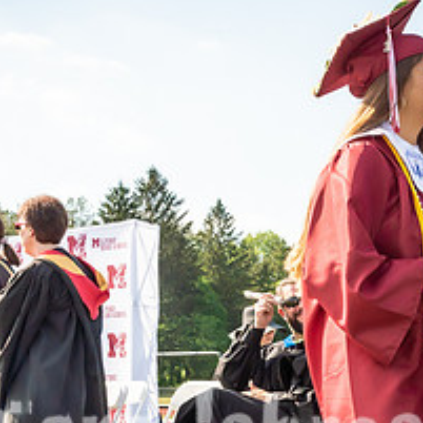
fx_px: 1009
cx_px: 336
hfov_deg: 23.3
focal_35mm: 73
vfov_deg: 23.2
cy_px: 366
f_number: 7.1
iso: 200
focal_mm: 17
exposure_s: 1/800
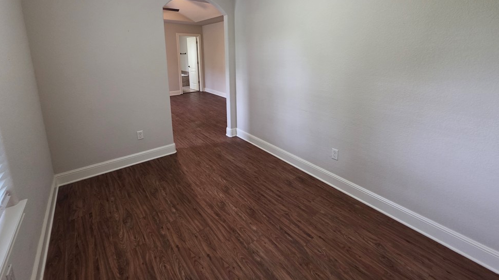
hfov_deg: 103.0
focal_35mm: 15
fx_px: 198
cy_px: 94
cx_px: 254
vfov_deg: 68.6
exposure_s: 1/60
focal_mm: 2.2
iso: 250
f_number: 1.9
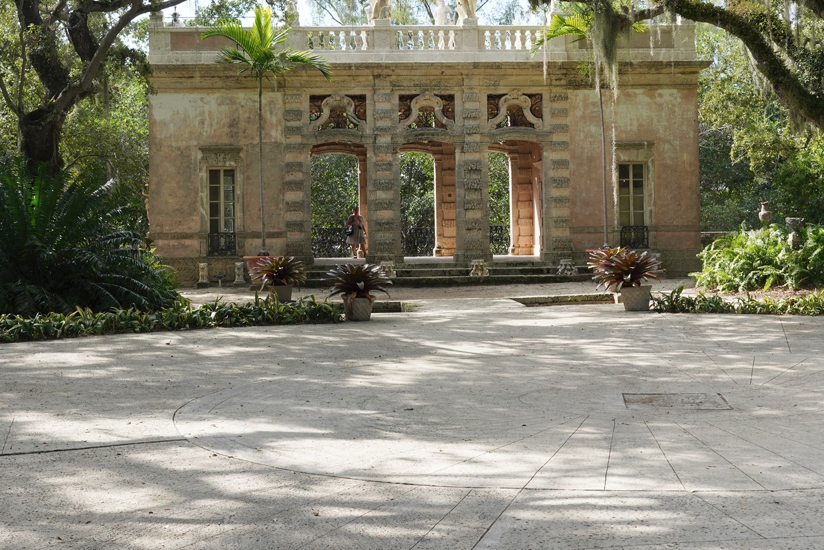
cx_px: 381
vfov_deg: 27.4
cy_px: 189
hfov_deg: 40.3
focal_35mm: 49
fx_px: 1122
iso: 250
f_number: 13
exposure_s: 1/100
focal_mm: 34
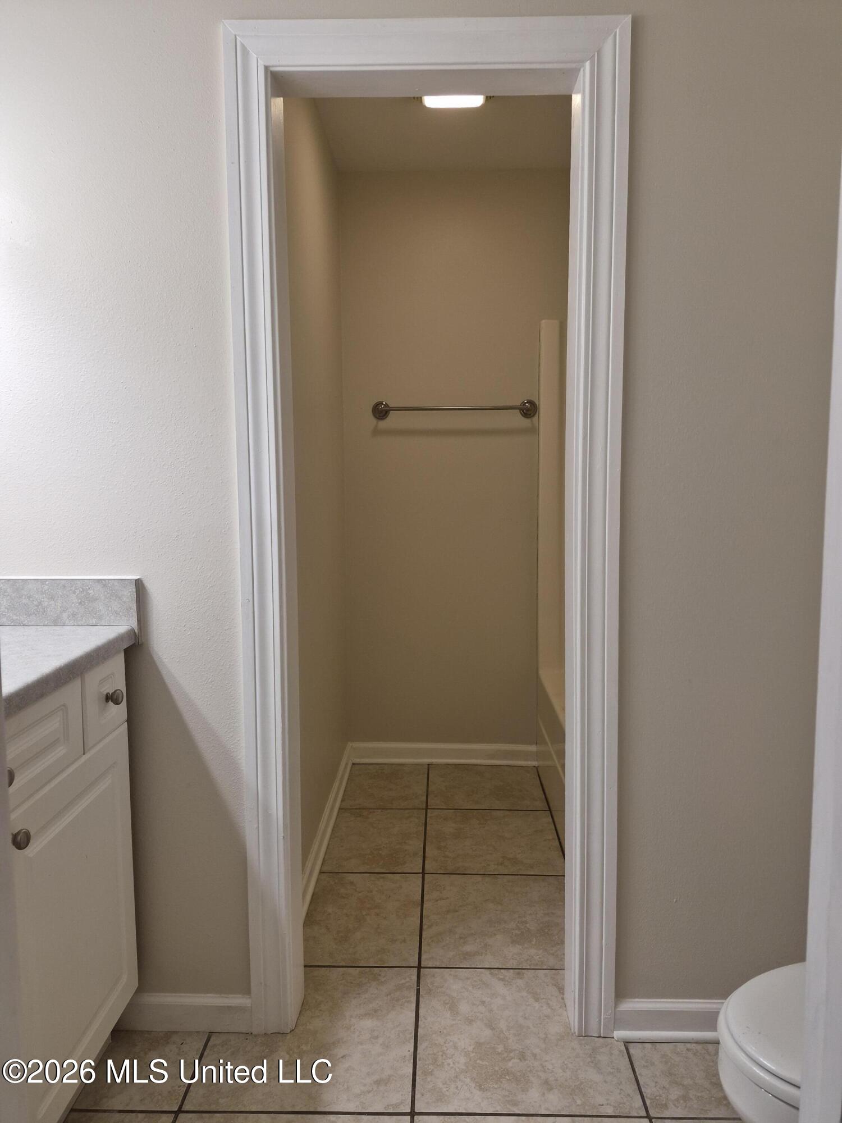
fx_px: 746
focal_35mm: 23
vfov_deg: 73.9
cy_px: 562
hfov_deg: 58.9
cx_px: 421
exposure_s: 1/120
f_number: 1.8
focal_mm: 5.4
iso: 100
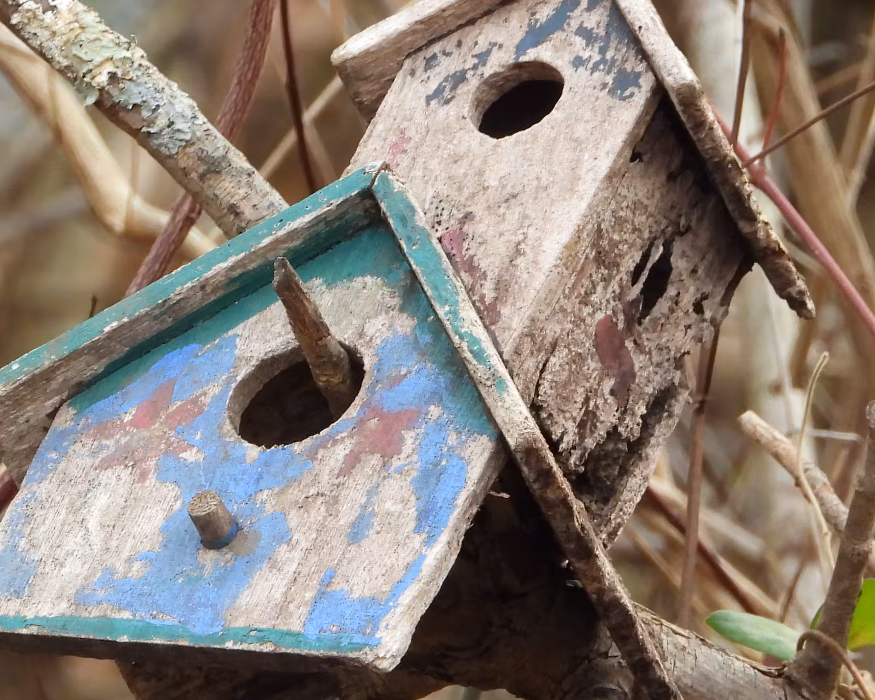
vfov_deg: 0.8
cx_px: 370
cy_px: 402
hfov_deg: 1.0
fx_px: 48144
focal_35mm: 1859
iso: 400
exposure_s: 1/200
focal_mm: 155
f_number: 5.6
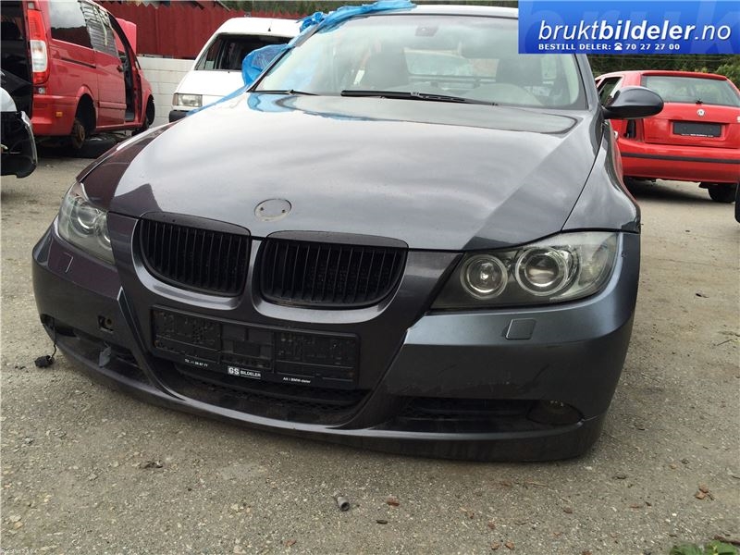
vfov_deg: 48.2
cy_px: 278
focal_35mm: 29
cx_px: 370
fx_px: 620
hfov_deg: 61.7
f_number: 2.2
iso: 32
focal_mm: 4.15
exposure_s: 1/387
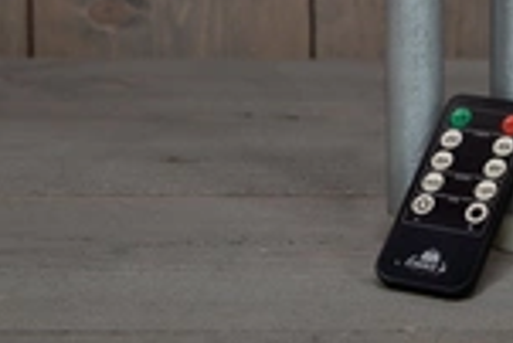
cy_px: -68
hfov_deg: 16.9
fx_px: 1697
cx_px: 489
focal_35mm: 119
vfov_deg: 11.3
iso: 320
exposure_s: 1/30
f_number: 7.1
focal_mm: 40
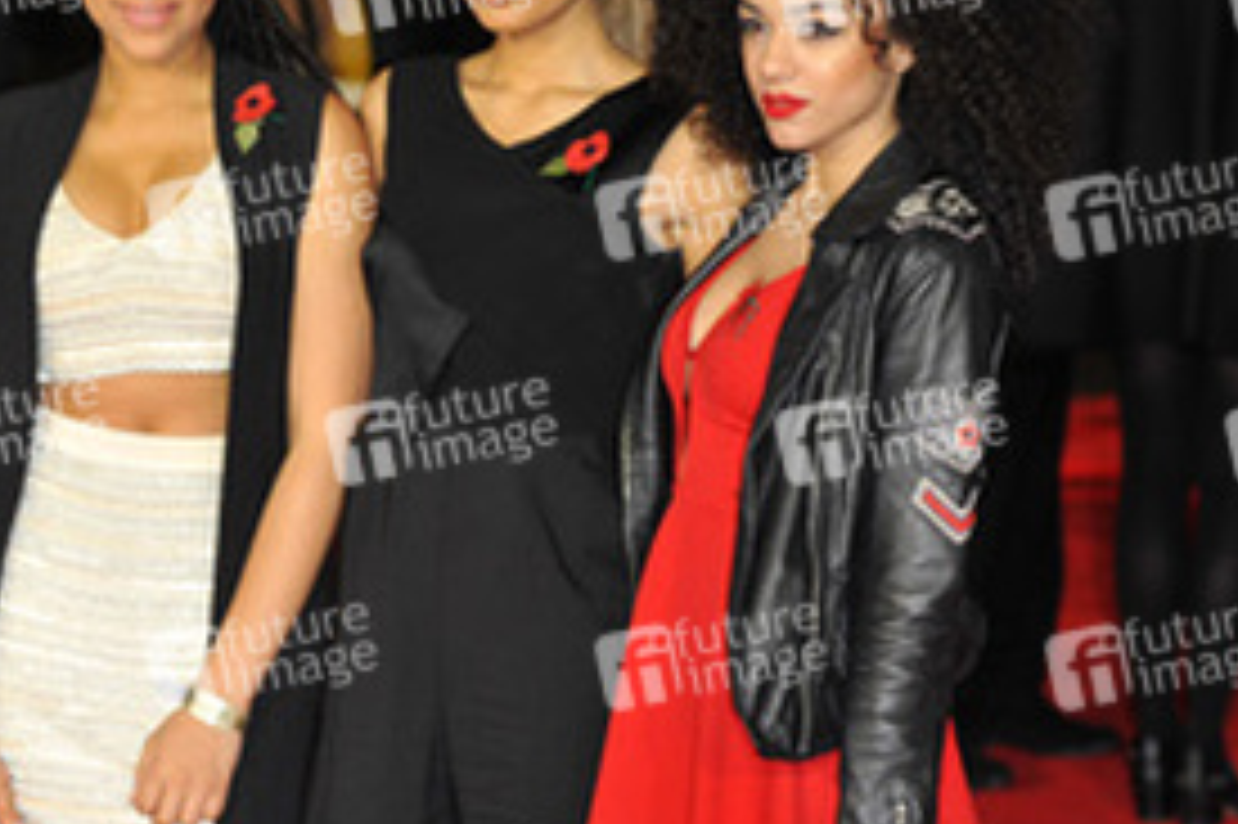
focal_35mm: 172
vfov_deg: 8.0
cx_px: 320
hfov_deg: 11.9
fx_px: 5911
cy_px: 320
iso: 1000
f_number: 4
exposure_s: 1/250
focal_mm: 105
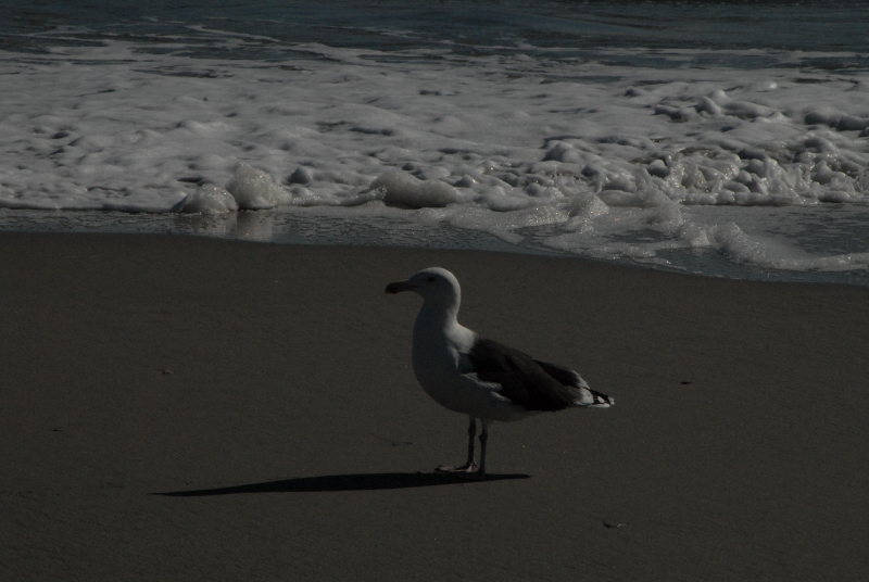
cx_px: 434
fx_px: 4351
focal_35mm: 180
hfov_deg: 11.4
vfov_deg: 7.7
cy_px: 291
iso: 800
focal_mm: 120
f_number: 22
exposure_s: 1/2000
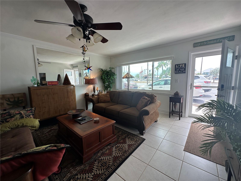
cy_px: 90
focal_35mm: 14
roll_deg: +1.2
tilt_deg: -6.7
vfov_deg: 85.7
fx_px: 97
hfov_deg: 102.1
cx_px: 120
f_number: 2.2
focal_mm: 2.22
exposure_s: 1/174
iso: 40
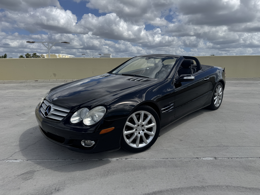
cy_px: 98
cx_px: 130
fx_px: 180
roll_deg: +0.0
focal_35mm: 24
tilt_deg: -12.2
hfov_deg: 71.6
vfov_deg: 56.8
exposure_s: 1/7937
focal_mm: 6.76
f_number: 1.78
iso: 80
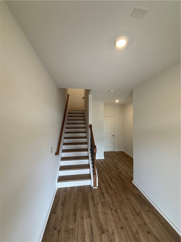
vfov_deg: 102.1
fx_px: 98
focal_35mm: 14
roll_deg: -0.6
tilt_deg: +0.1
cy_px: 121
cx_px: 90
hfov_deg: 85.7
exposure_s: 1/120
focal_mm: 2.22
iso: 160
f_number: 2.2
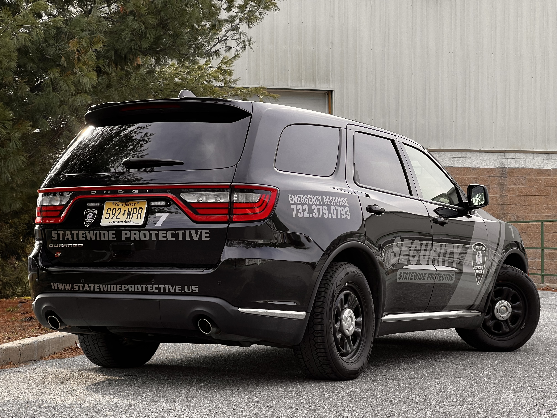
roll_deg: +0.3
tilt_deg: +4.0
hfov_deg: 25.3
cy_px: 209
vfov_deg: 19.1
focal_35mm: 77
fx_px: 1239
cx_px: 278
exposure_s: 1/150
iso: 32
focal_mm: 9
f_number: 2.8
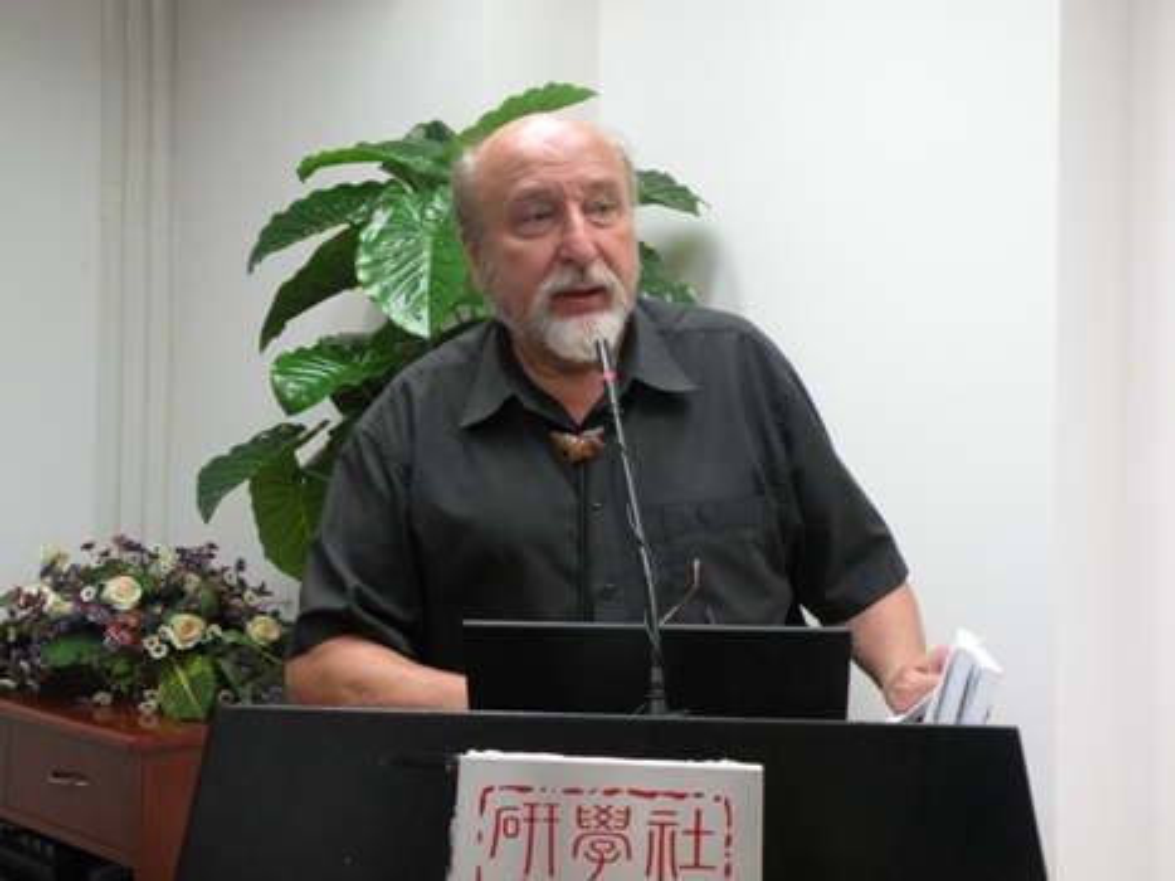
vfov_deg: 34.3
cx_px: 588
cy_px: 440
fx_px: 1425
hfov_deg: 44.8
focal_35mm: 42
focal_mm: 7.4
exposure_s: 1/33.4
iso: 400
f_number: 3.2
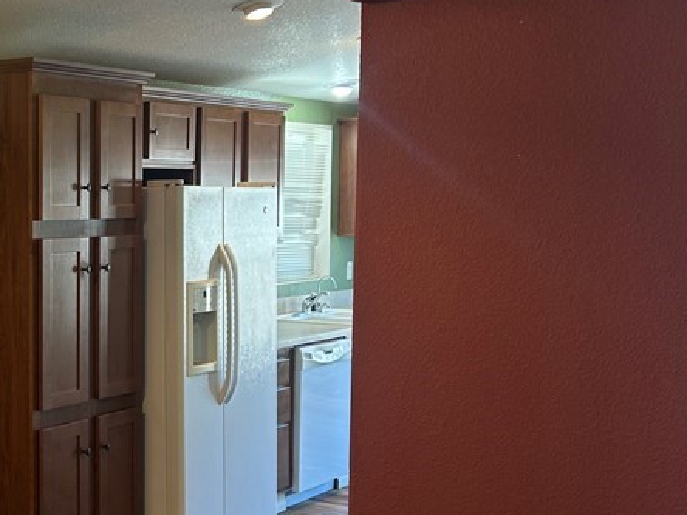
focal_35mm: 60
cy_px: 298
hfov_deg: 29.8
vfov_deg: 24.4
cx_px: -12
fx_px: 1191
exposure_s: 1/60
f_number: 1.5
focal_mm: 5.7
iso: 64
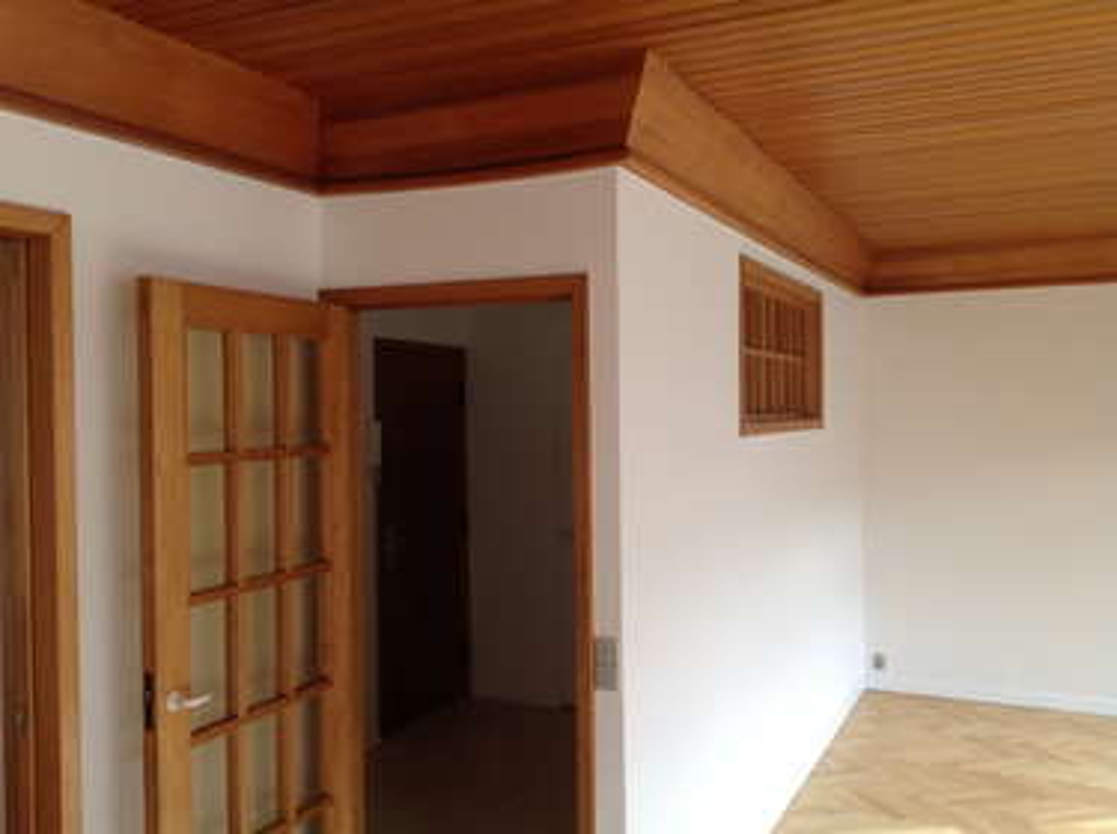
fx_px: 1128
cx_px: 558
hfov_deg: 52.7
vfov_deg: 40.6
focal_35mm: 35
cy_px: 417
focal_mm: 4.28
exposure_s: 1/60
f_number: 2.4
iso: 64
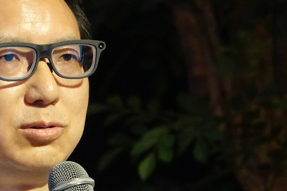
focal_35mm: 898
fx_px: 7157
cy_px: 91
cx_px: 24
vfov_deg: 1.5
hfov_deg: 2.3
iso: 6400
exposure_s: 1/250
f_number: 4
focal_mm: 163.85
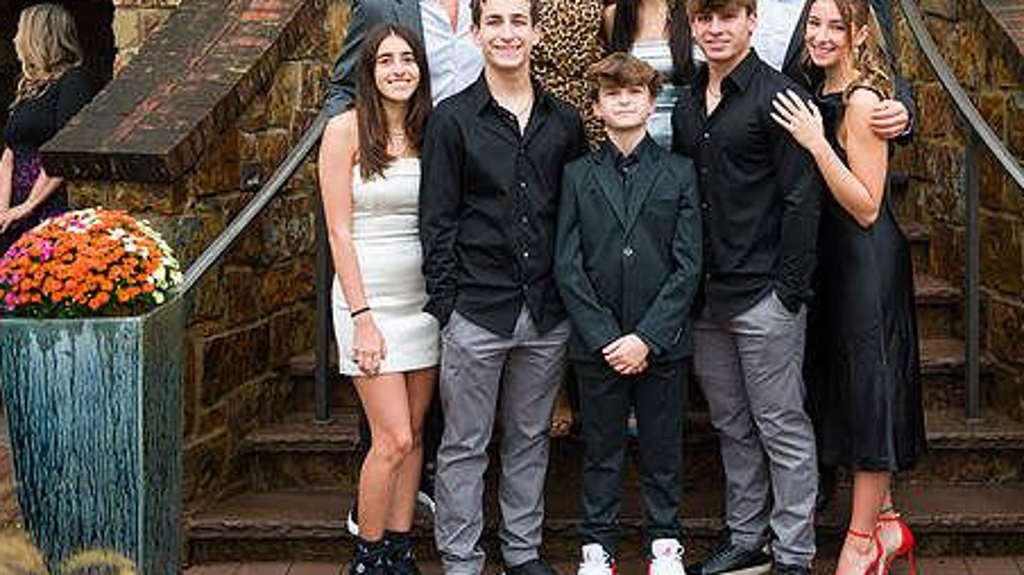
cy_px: 182
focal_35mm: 54
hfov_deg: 38.3
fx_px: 1466
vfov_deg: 22.1
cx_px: 642
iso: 320
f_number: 4
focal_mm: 38
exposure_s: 1/500
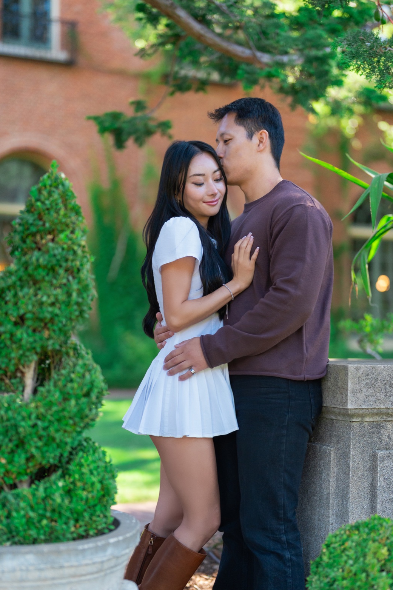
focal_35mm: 64
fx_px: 1049
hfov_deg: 21.2
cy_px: 356
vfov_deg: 31.3
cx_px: 208
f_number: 1.2
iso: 1000
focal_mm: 50
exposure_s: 1/500
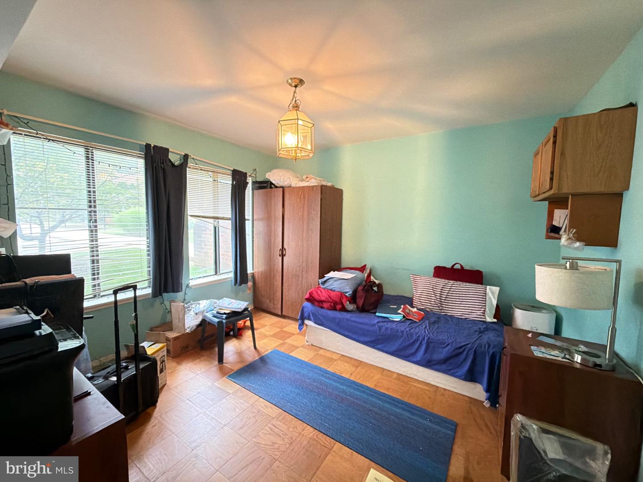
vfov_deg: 85.7
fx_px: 260
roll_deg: -1.0
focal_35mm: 14
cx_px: 322
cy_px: 241
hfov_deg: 102.1
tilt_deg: -4.4
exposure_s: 1/30
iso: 2000
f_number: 2.2
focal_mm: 2.22
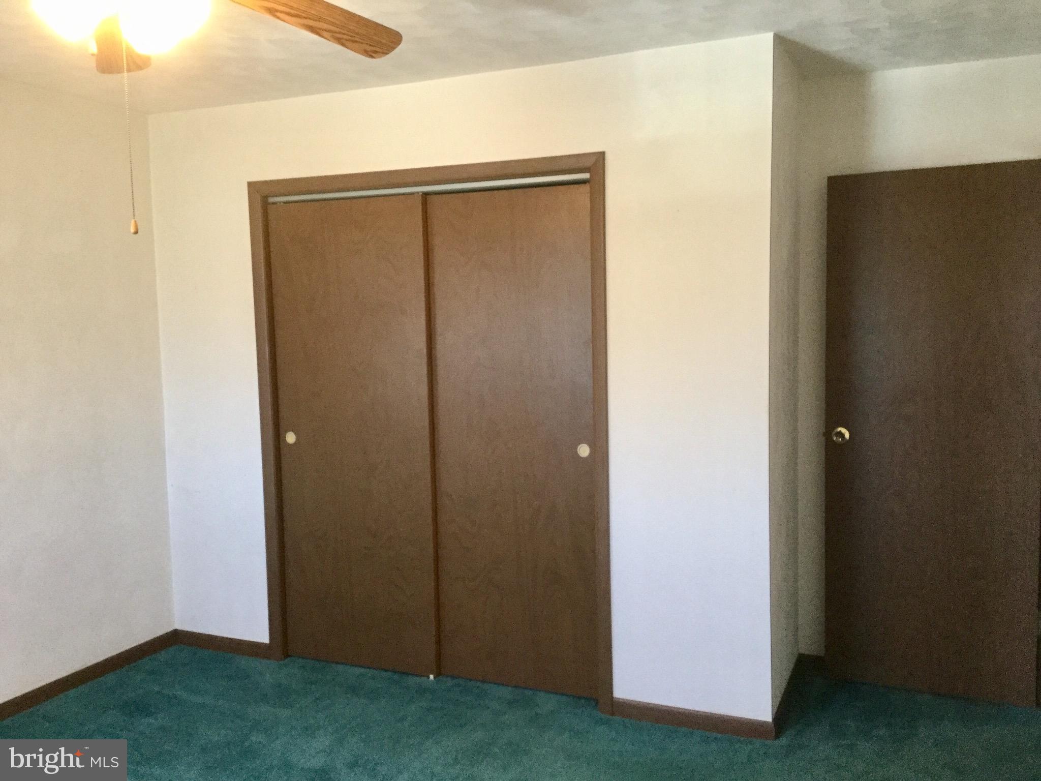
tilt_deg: -5.7
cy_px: 390
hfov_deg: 58.4
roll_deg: +2.0
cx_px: 520
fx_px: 932
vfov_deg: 45.4
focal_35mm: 31
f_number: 2.4
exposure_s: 1/24
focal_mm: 3.3
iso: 200
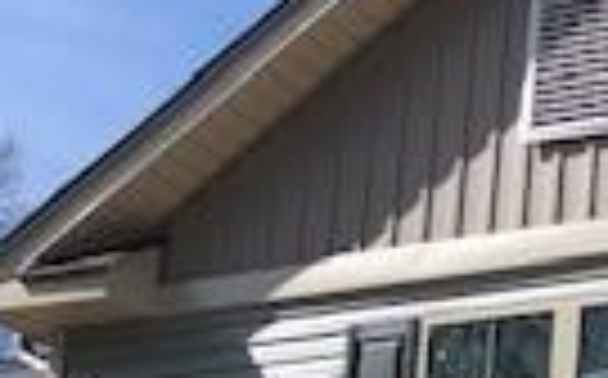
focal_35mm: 141
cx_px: 1257
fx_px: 2333
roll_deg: +1.0
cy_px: 801
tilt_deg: +10.2
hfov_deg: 12.8
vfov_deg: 8.7
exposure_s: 1/1548
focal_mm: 3.99
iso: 20
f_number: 1.8
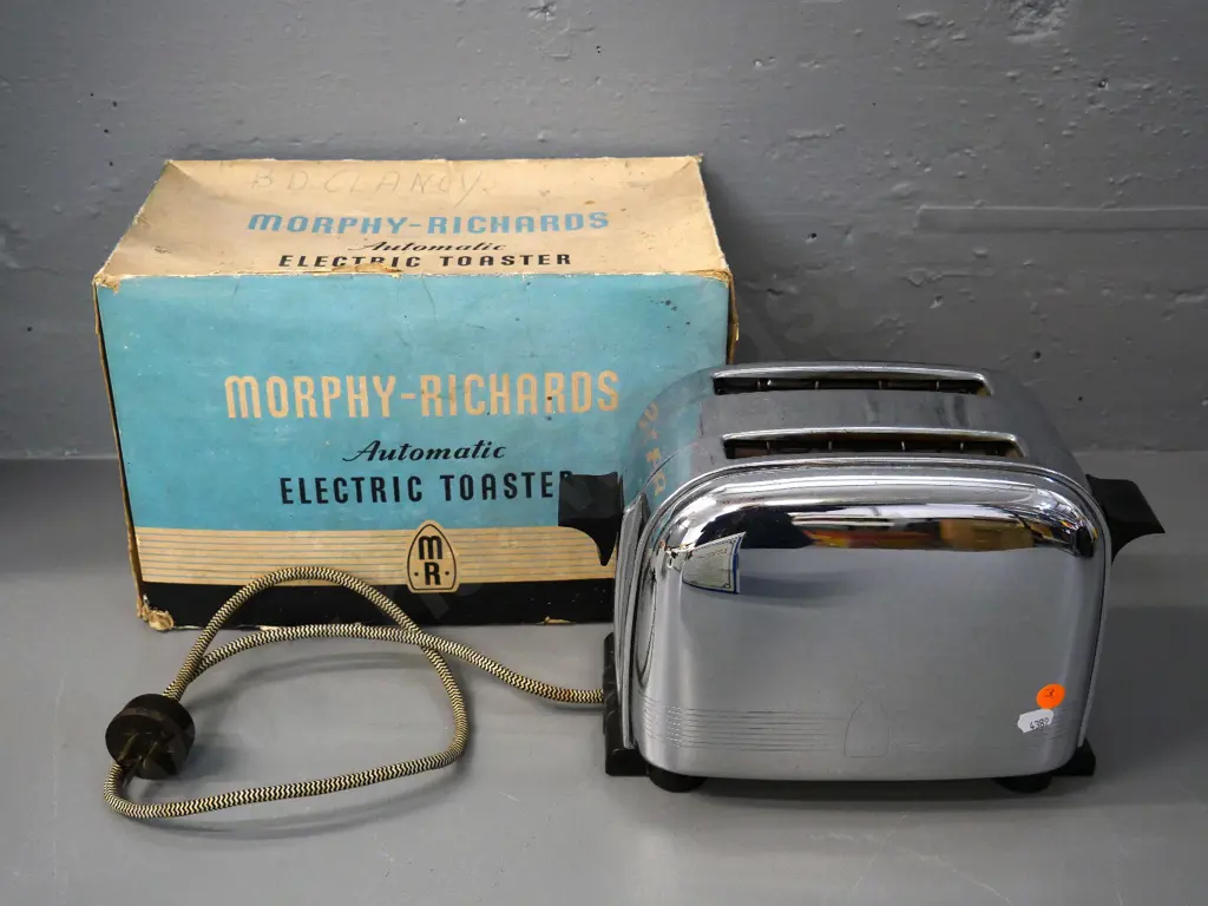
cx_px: 604
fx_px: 1535
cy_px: 453
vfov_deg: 32.9
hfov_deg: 42.9
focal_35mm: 44
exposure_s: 1/125
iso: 1600
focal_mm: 22
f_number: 4.5
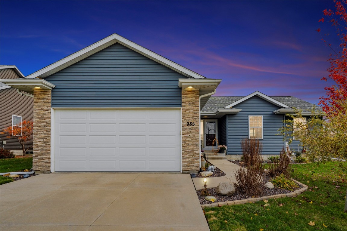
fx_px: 183
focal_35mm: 19
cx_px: 174
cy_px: 116
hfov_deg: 86.9
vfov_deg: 64.6
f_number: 9
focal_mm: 19
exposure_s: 1/500
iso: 400
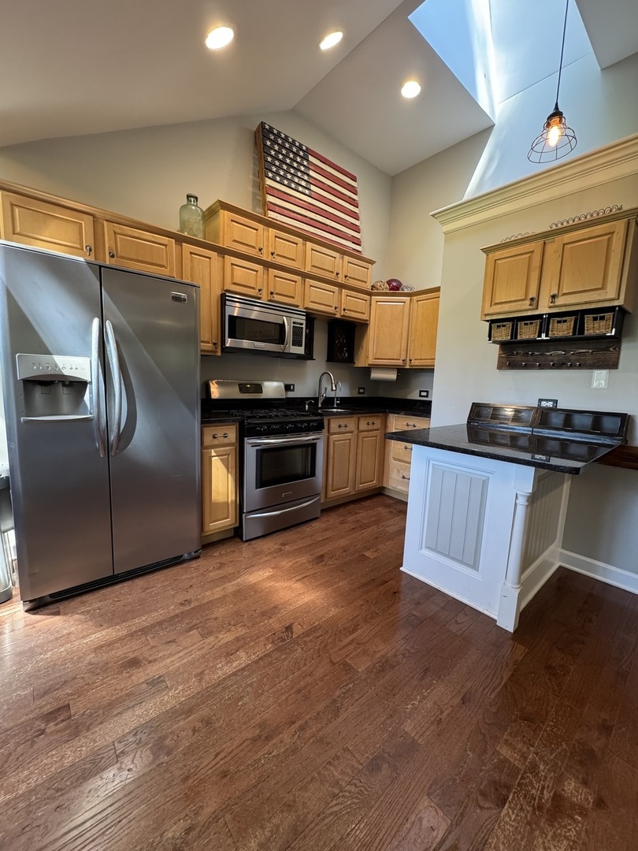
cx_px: 319
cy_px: 426
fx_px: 344
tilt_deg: -6.5
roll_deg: -1.7
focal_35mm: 14
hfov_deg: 85.7
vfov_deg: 102.1
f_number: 2.2
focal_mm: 2.22
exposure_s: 1/60
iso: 320
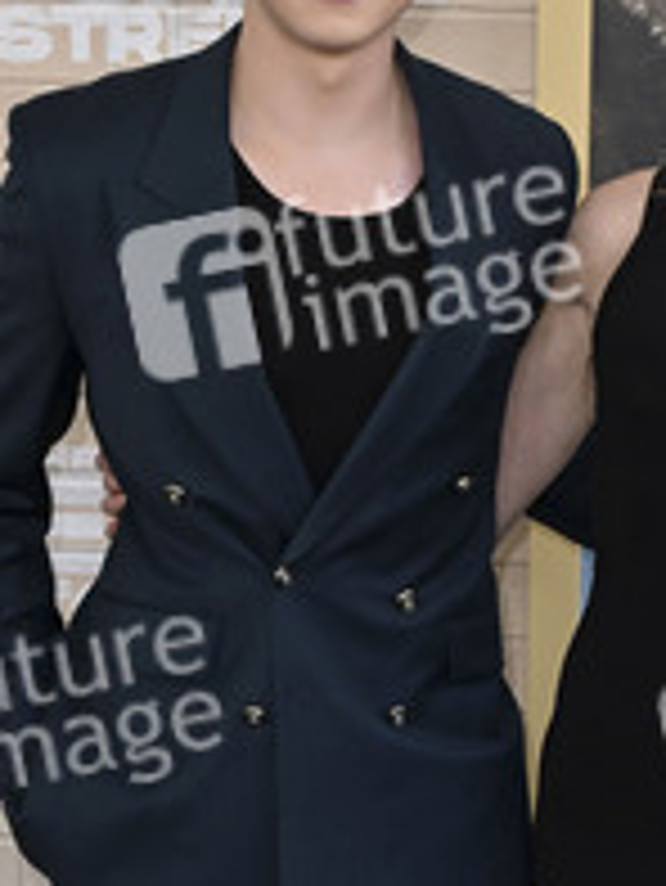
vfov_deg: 25.0
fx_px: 1999
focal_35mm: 78
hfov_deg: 18.8
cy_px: 499
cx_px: 482
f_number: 6.3
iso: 640
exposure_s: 1/250
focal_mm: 40
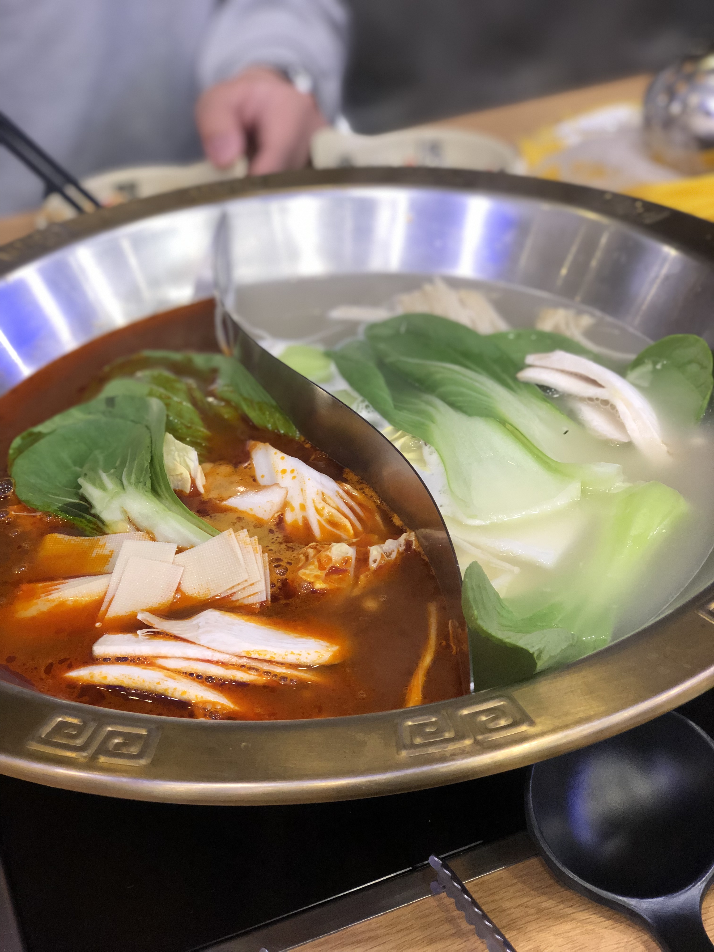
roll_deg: +6.0
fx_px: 1430
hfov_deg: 28.0
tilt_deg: -33.5
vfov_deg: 36.8
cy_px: 476
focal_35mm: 52
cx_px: 357
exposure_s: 1/60
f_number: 2.4
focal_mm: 6
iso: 100
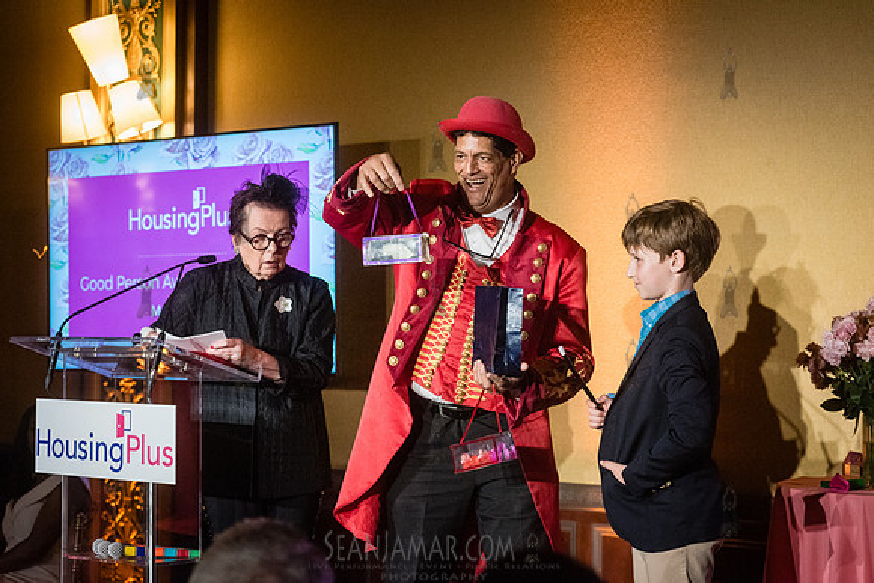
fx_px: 1978
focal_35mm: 81
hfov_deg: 24.9
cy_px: 292
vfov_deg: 16.8
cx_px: 437
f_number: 4.5
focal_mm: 80
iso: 6400
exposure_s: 1/200
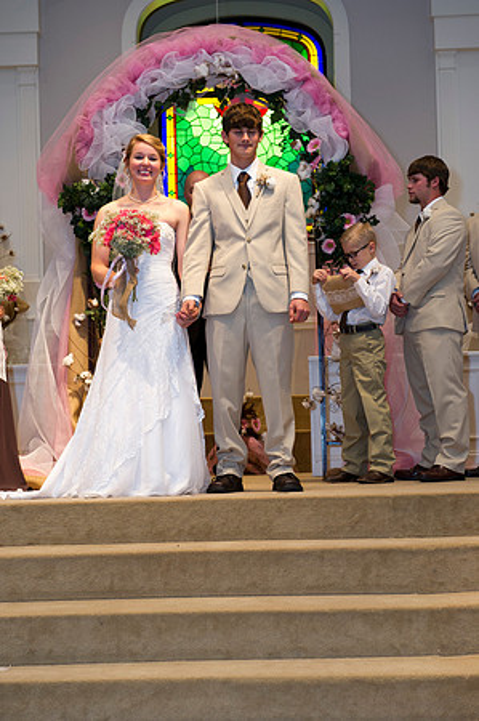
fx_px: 1240
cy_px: 360
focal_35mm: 62
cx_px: 240
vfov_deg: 32.4
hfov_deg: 21.9
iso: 1600
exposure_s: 1/160
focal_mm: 62
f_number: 5.6
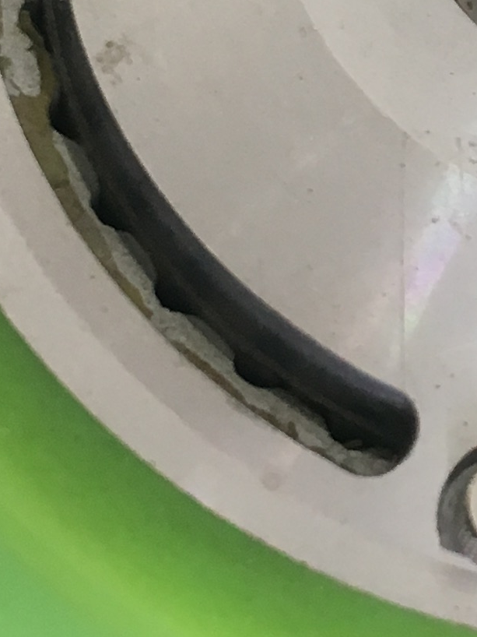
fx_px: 2629
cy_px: -16
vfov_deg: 13.6
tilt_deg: -58.5
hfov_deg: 10.2
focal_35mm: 143
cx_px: 625
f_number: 2.2
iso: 64
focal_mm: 4.15
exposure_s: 1/33
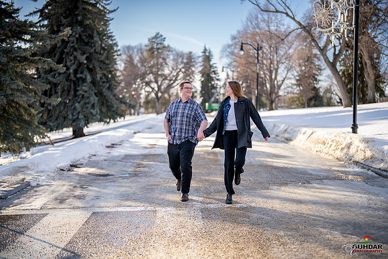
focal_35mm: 50
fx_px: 539
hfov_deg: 39.6
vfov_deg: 27.0
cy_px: 130
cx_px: 194
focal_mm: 50
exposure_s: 1/6400
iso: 250
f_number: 1.2
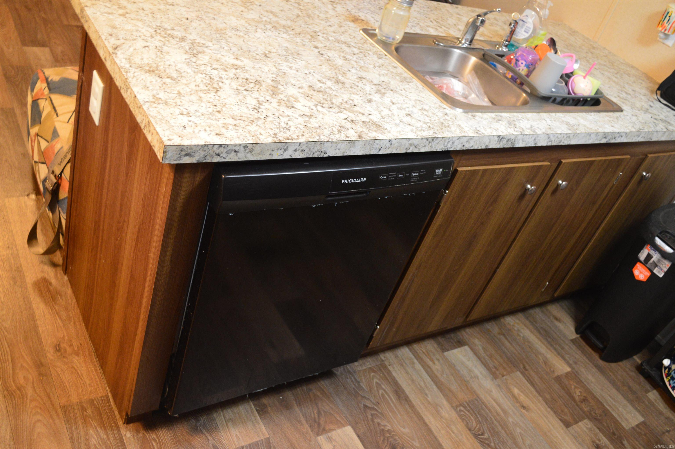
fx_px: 618
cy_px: 224
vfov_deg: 39.9
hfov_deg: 57.3
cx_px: 338
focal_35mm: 33
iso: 800
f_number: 3.8
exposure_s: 1/8
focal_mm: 22
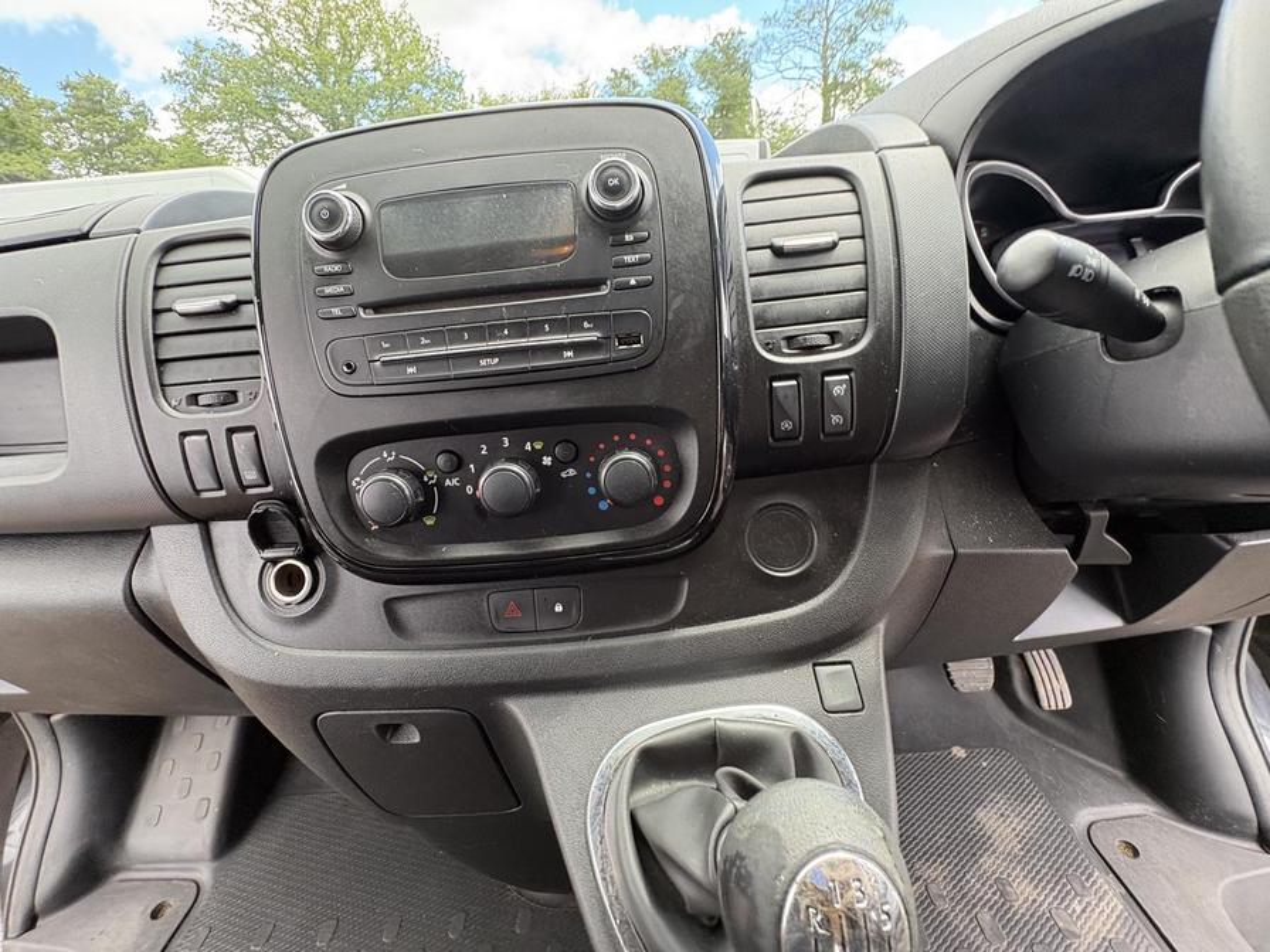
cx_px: 635
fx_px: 514
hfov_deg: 102.1
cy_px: 476
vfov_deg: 85.7
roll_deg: +1.9
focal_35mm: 14
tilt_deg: -25.1
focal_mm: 2.22
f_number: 2.2
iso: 200
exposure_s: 1/89
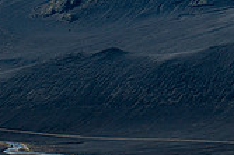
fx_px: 2662
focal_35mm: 410
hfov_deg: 5.0
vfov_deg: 3.3
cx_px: -55
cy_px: -37
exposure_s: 1/640
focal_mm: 105
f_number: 7.1
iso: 200
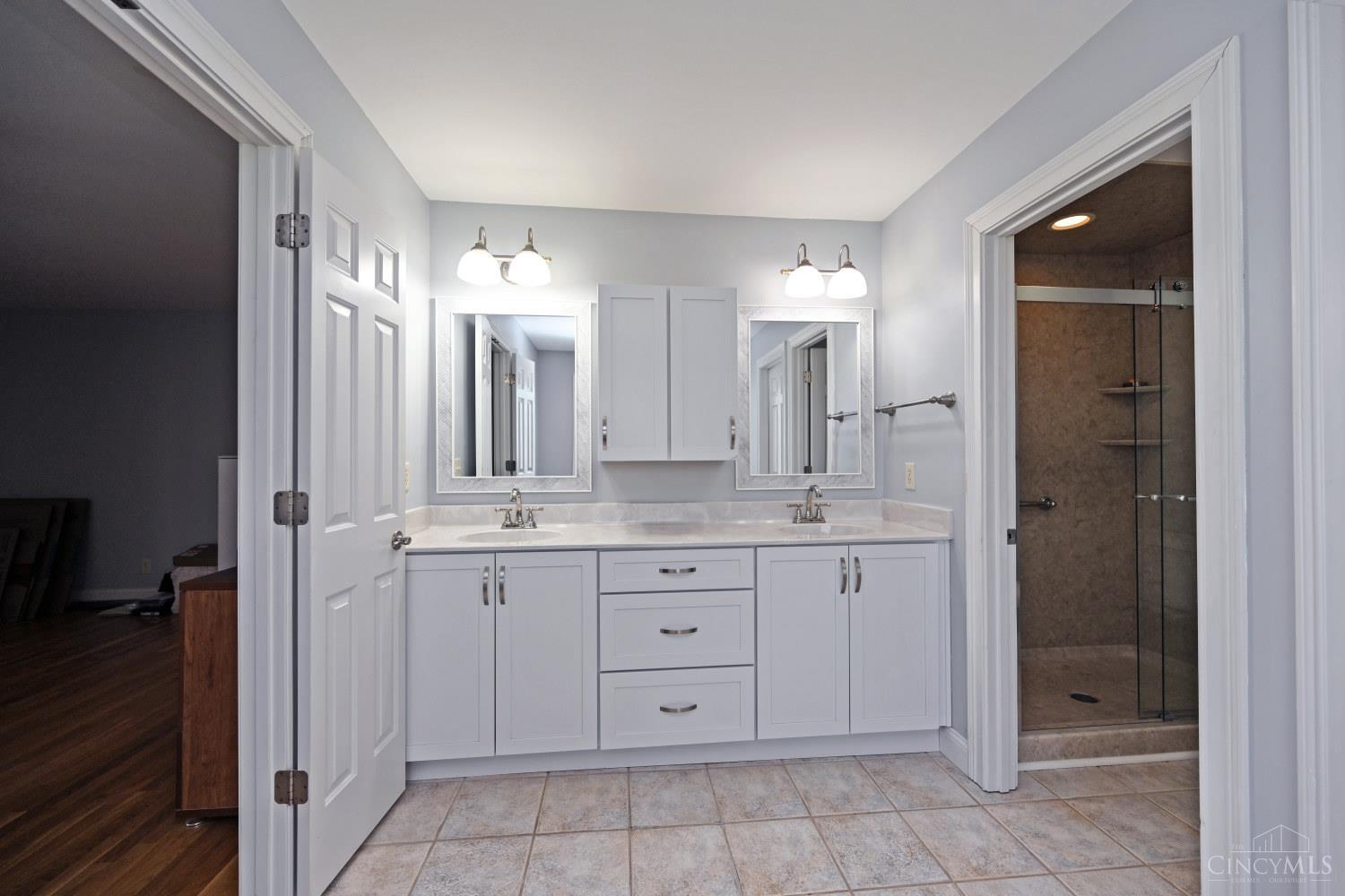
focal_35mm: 14
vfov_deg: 81.2
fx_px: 523
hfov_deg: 104.3
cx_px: 672
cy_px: 448
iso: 200
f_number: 4.5
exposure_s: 1/80
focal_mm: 14
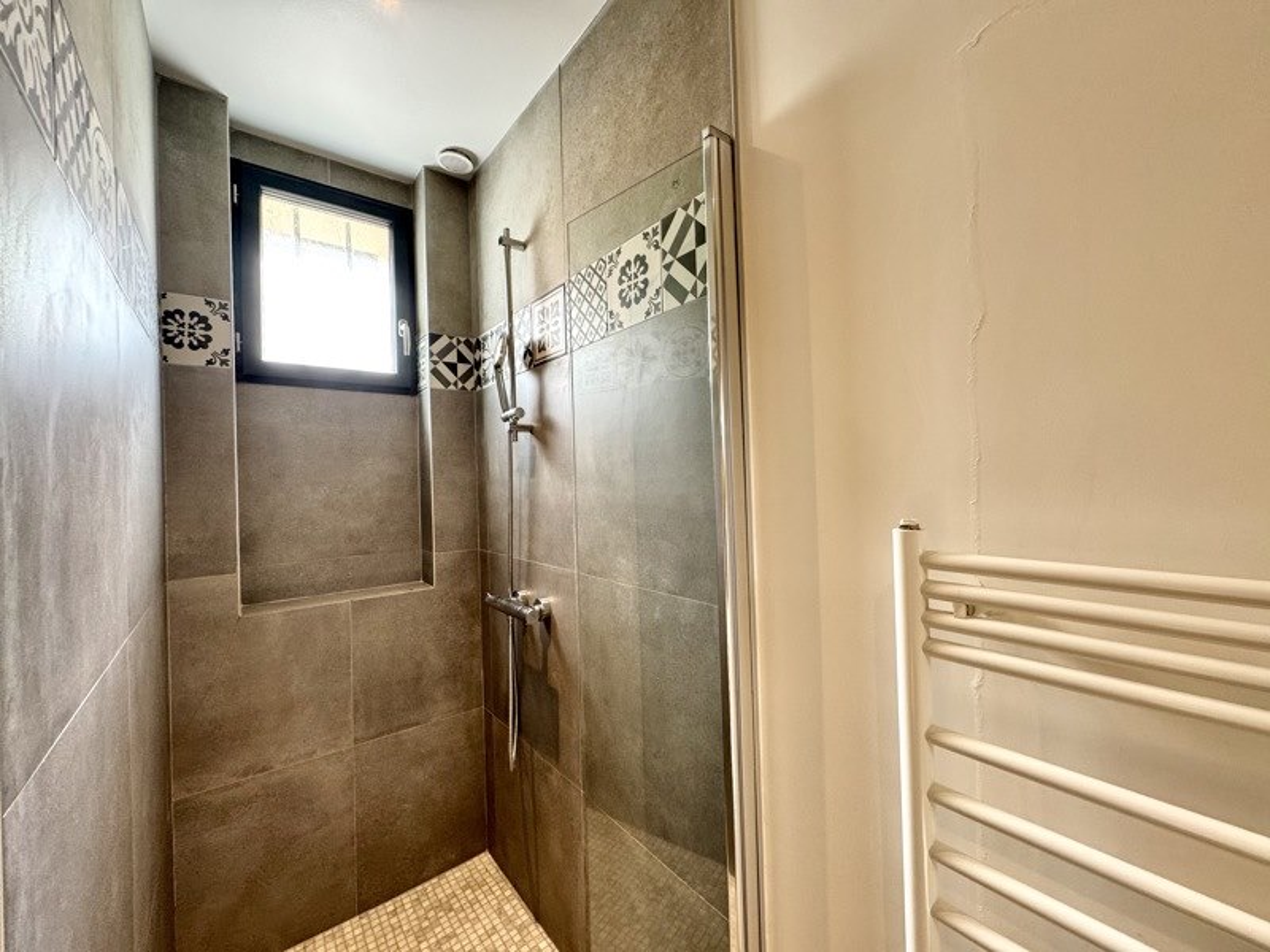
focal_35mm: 14
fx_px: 514
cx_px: 635
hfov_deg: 102.1
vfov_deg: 85.7
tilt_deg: +1.2
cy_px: 476
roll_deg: +1.9
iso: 160
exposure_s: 1/100
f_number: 2.2
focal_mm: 2.22
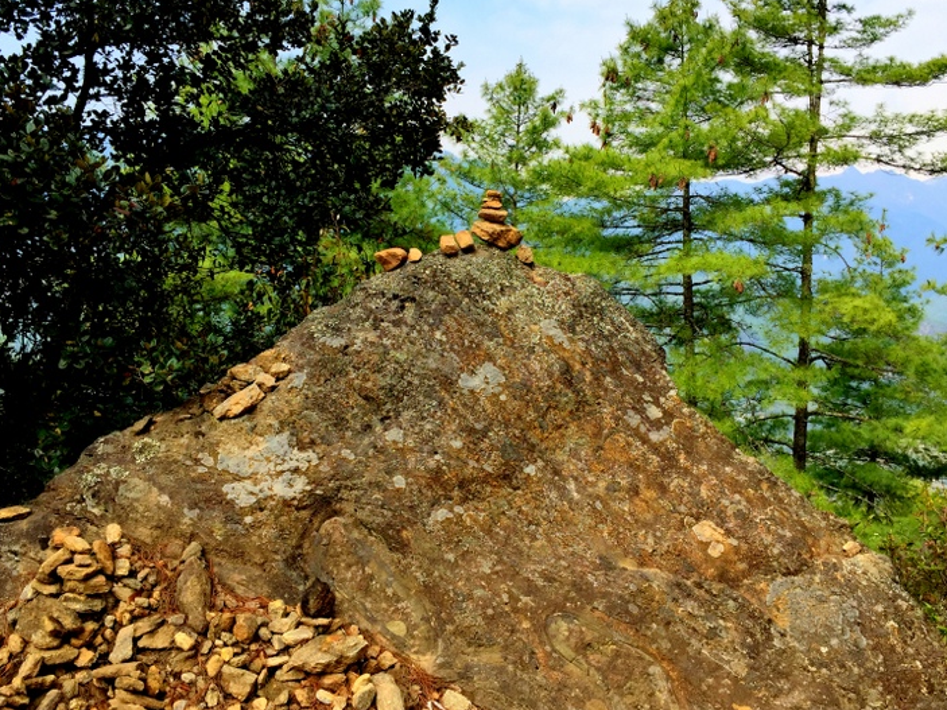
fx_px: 903
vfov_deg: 42.9
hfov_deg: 55.4
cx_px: 481
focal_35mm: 33
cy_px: 330
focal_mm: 4.15
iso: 32
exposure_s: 1/1163
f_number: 2.2
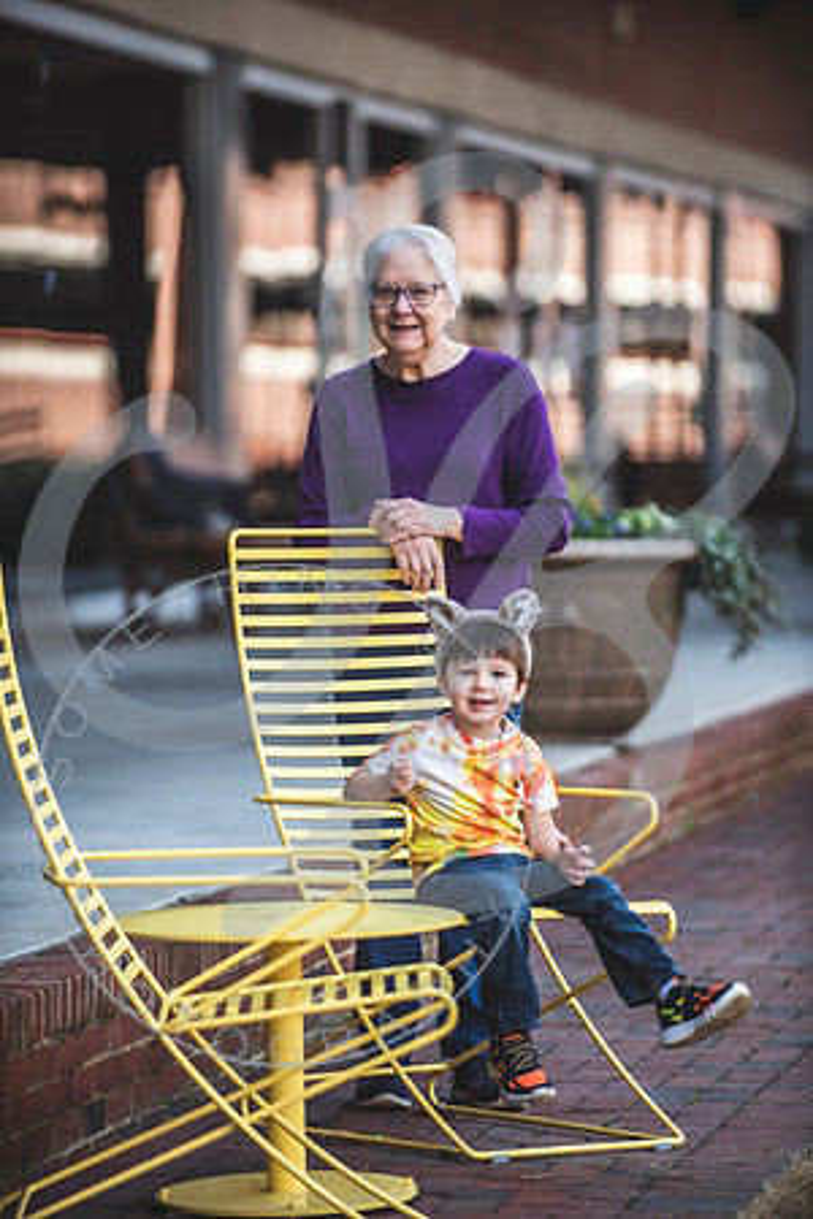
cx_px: 406
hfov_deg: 6.9
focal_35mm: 200
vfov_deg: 10.3
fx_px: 6774
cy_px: 610
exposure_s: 1/250
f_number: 2.8
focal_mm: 200
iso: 100
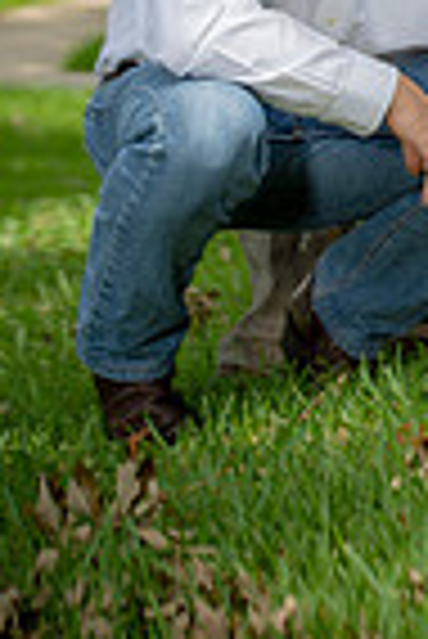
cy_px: -266
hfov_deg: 5.0
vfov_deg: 7.5
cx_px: 642
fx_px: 4839
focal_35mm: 272
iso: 100
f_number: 4.5
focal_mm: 86
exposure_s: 1/200
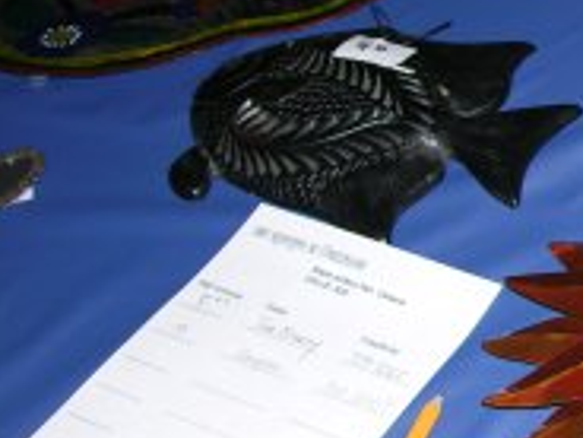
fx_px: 1785
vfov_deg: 14.0
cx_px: 874
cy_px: 249
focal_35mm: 106
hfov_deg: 16.8
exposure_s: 1/60.1
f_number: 2.8
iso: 50
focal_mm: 8.9
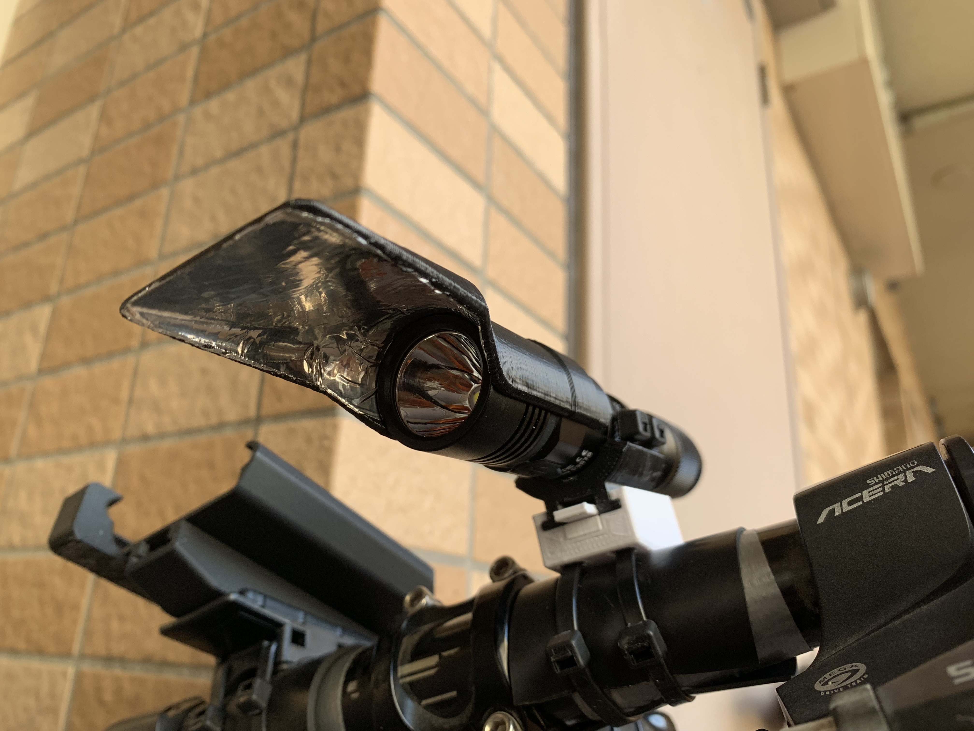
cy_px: 366
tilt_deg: +20.3
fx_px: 732
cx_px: 487
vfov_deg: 53.1
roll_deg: -3.2
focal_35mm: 26
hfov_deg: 67.3
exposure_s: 1/121
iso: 64
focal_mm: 4.25
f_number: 1.8
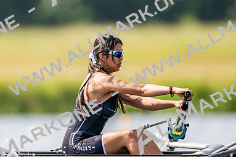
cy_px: 97
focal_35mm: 909
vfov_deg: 1.5
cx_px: 84
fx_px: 5956
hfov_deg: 2.3
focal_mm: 600
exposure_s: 1/2500
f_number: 4
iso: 250
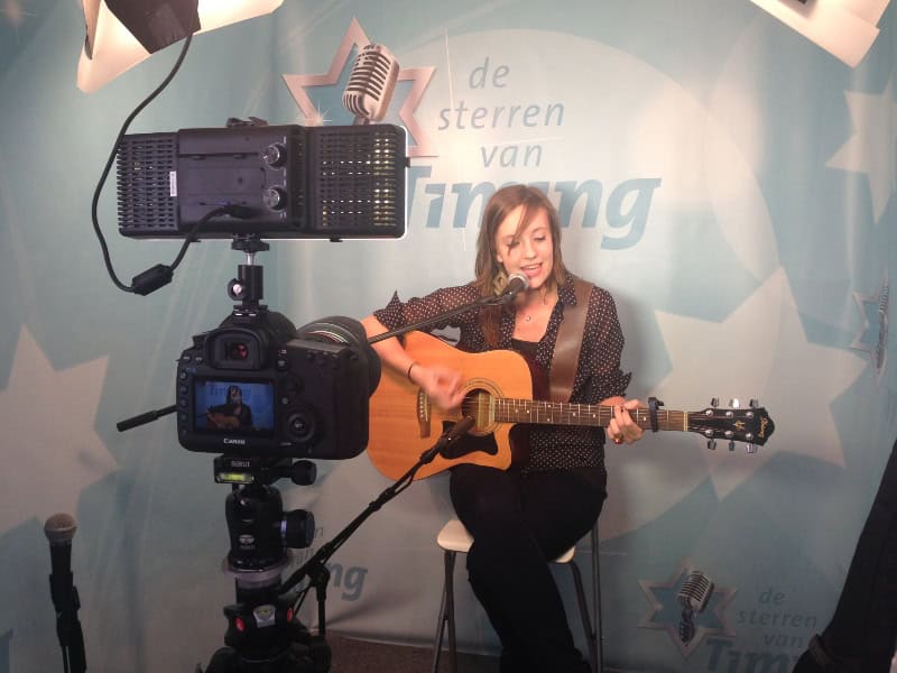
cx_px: 448
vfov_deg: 42.9
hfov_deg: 55.4
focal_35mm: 33
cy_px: 336
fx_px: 855
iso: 64
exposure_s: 1/40
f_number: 2.4
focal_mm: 4.1
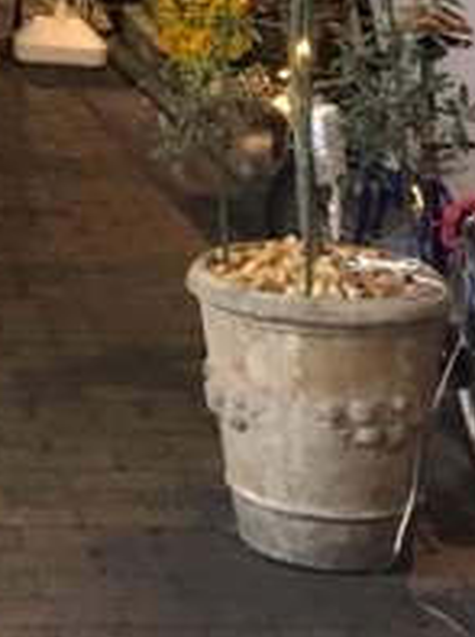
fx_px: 2166
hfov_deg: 12.0
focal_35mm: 118
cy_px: -653
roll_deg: +2.2
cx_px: -216
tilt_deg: +5.2
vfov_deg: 14.0
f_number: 2.2
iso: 200
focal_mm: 4.15
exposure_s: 1/20
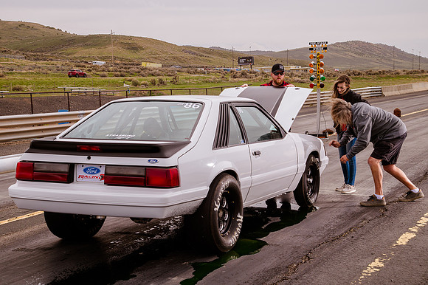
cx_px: 207
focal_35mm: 61
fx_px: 719
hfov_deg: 33.1
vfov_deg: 22.4
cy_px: 140
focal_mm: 58
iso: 200
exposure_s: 1/320
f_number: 11
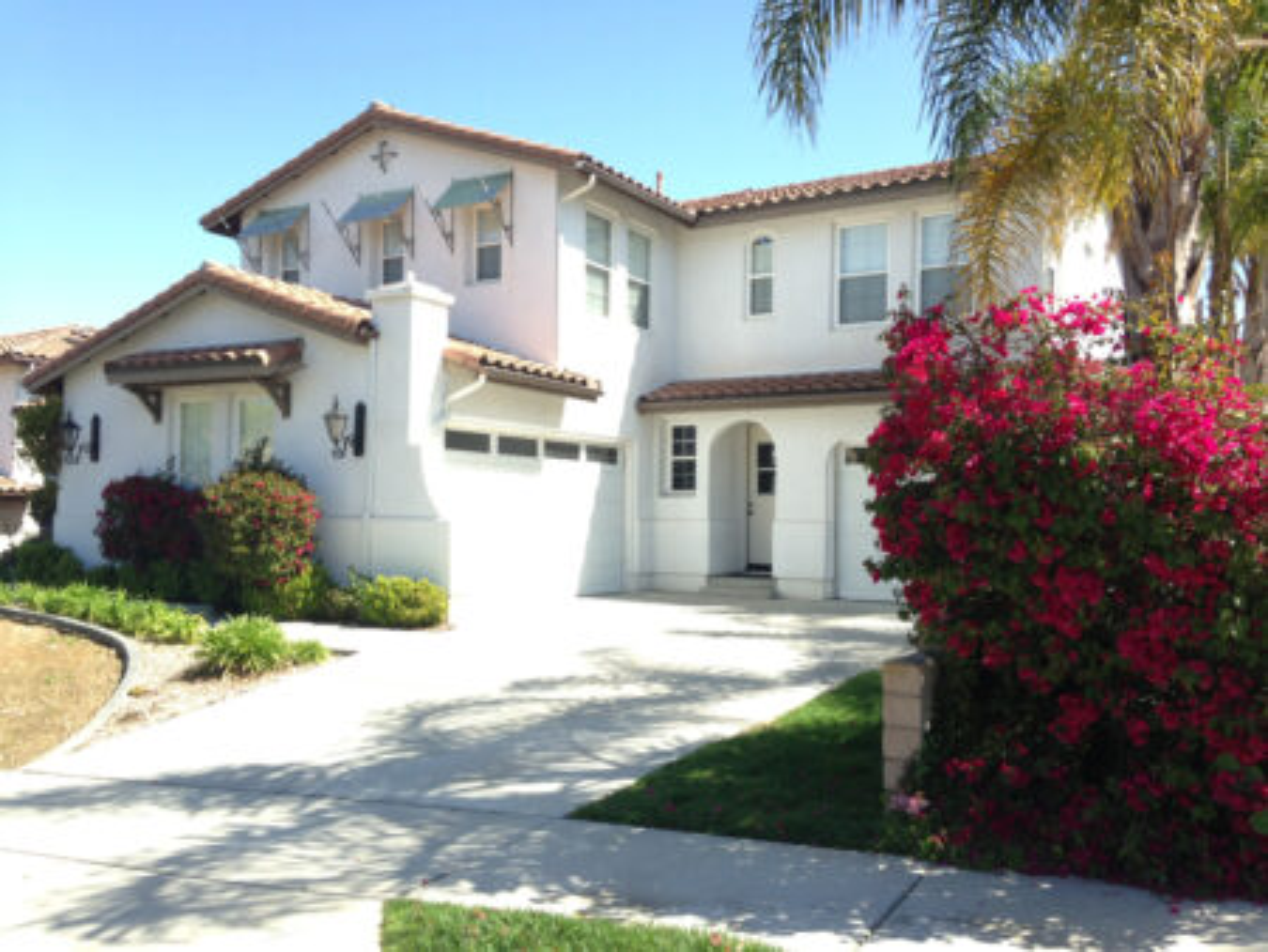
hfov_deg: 55.3
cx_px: 634
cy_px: 476
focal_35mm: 33
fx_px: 1209
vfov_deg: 43.0
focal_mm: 4.13
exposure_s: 1/565
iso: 50
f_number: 2.4
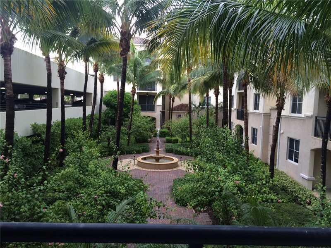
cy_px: 124
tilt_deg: -4.5
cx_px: 166
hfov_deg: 61.7
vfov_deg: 48.2
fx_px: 277
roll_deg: -0.5
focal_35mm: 29
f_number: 2.2
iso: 64
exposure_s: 1/120
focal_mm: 4.15
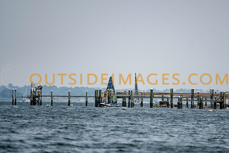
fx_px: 3298
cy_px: 88
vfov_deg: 2.7
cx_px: 132
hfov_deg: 4.0
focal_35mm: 518
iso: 200
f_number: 4
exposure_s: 1/4000
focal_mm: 300
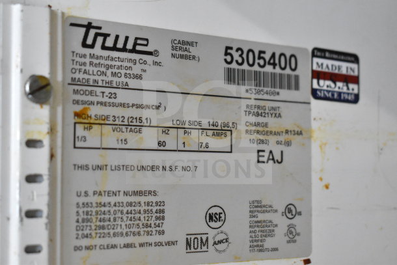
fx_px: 761
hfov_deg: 29.2
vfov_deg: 19.7
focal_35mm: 69
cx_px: 198
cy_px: 132
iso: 6400
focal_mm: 46
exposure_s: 1/125
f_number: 5.6
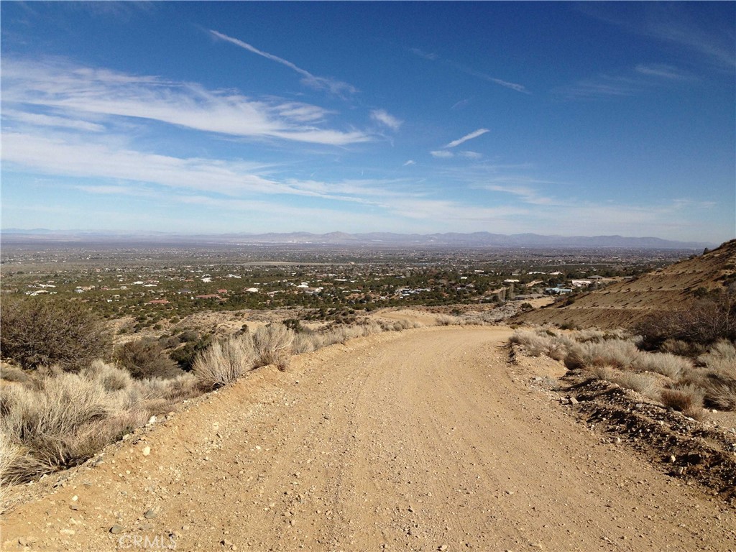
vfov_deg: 42.9
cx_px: 368
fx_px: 702
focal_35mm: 33
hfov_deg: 55.4
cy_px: 276
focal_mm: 4.12
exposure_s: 1/2890
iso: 50
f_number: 2.4
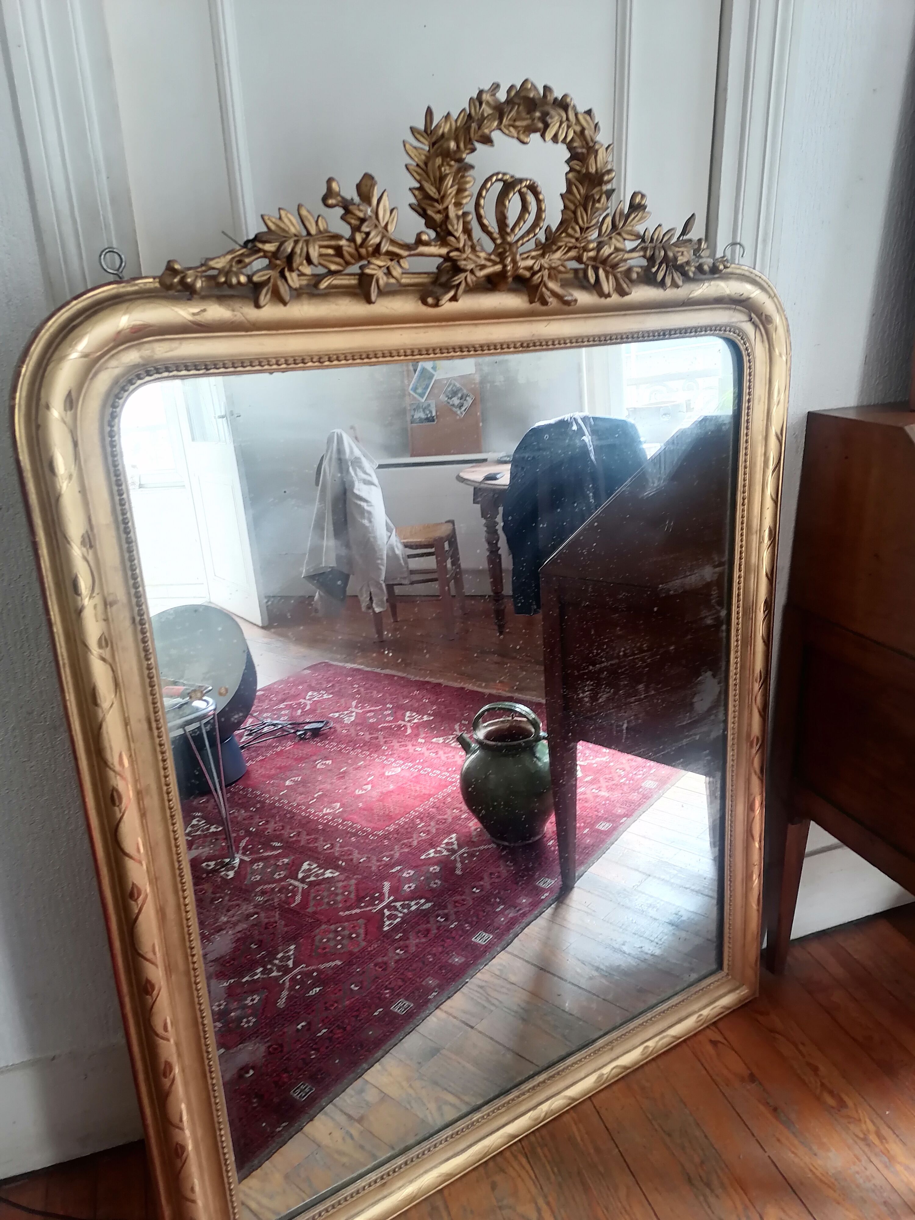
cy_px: 610
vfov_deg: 67.3
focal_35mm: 26
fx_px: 916
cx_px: 458
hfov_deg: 53.1
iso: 100
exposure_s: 1/33.3
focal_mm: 5.3
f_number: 1.8
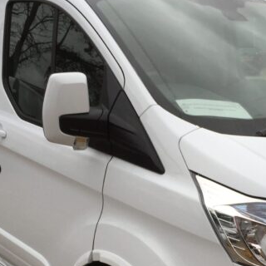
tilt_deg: -17.3
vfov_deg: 26.3
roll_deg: +0.8
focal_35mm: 64
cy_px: 219
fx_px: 556
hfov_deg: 26.7
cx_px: 183
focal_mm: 4.15
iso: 32
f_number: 2.2
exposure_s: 1/295
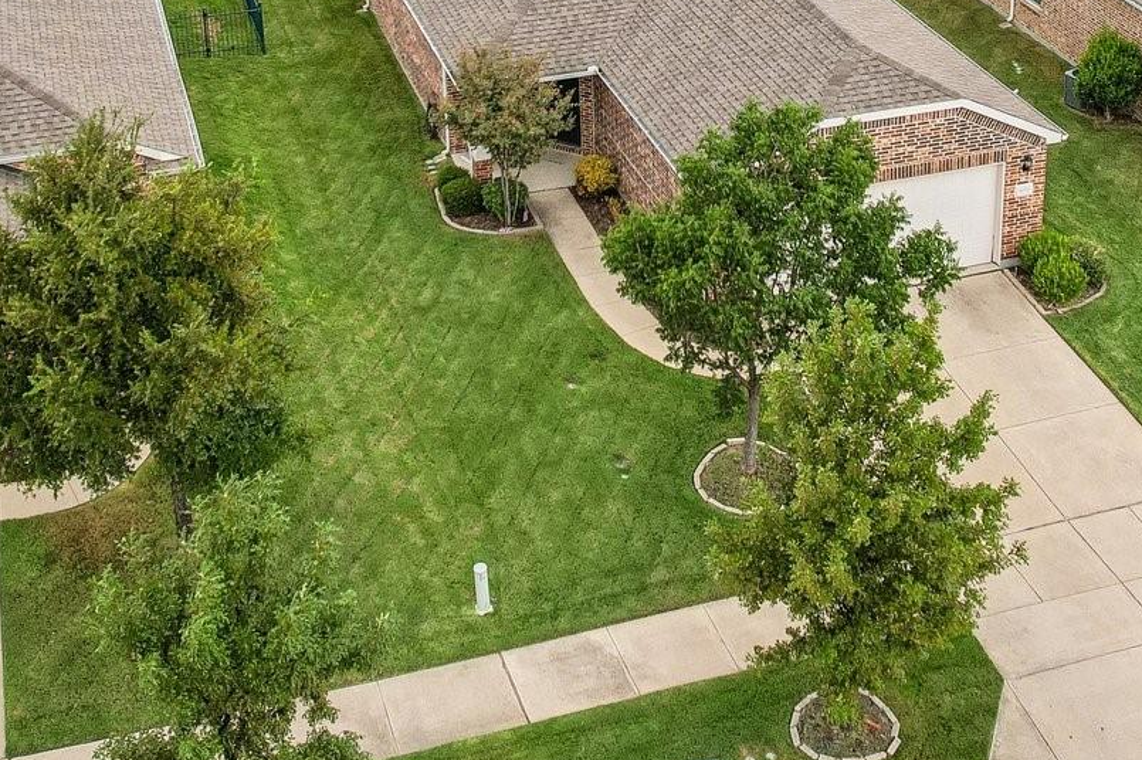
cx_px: 671
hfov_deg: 35.6
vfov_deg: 22.9
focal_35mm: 56
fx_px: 1776
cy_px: -49
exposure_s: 1/1600
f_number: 2.8
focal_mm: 8.4
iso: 200
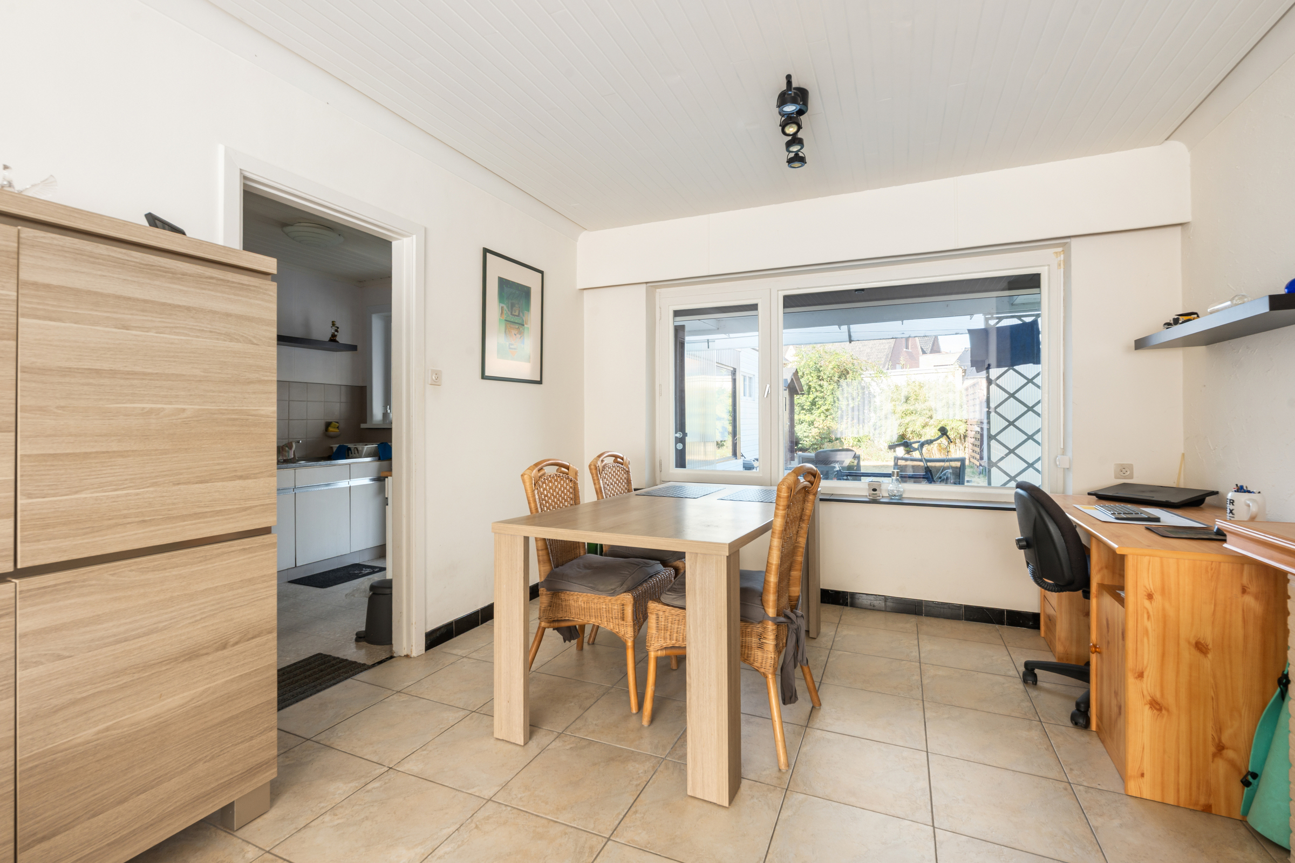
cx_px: 648
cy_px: 432
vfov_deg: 73.7
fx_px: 576
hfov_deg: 96.7
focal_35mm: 16
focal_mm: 16
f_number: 11
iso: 250
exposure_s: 1/2
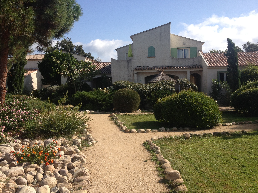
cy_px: 96
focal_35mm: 35
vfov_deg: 40.7
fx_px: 261
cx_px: 129
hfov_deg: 52.6
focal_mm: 4.28
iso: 64
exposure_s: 1/1534
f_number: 2.4
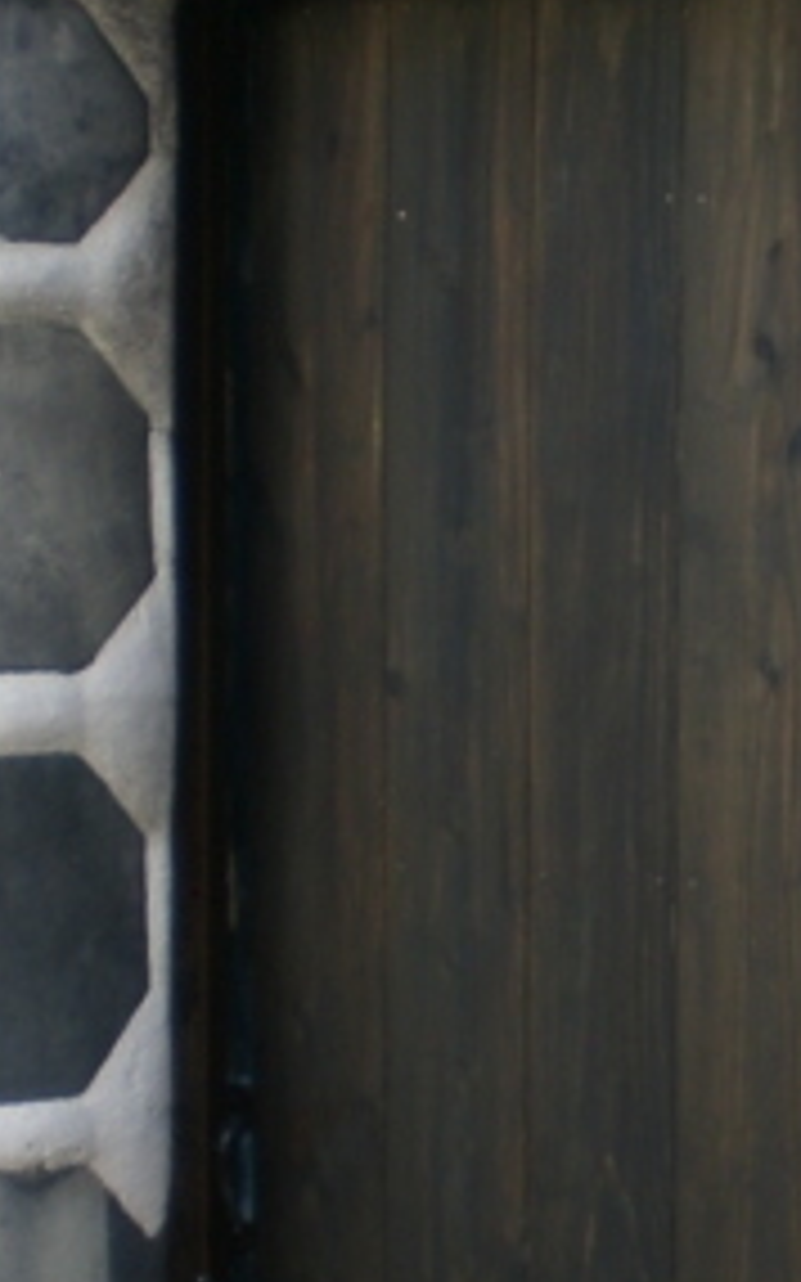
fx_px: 3949
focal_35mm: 113
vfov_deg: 18.1
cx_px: 968
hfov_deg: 11.4
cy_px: 1161
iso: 50
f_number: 3.1
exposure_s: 1/100
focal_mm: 6.3
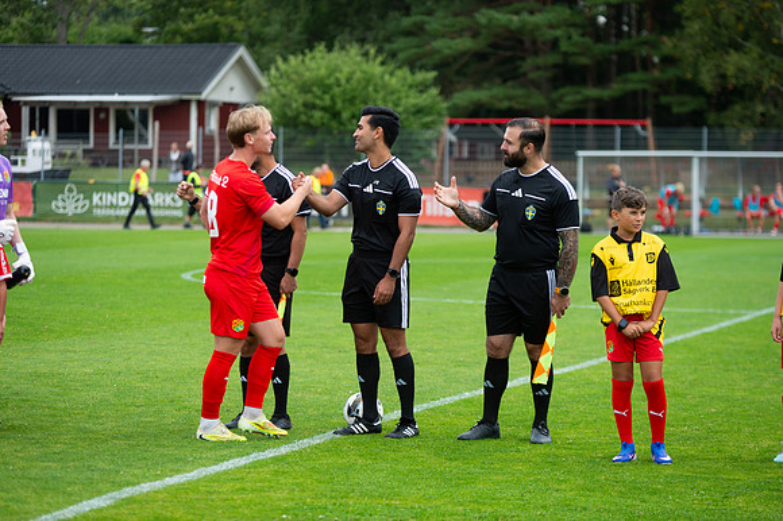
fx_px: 3063
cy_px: 260
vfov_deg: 9.7
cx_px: 392
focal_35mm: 141
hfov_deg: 14.6
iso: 180
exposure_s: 1/500
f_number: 4
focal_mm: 140
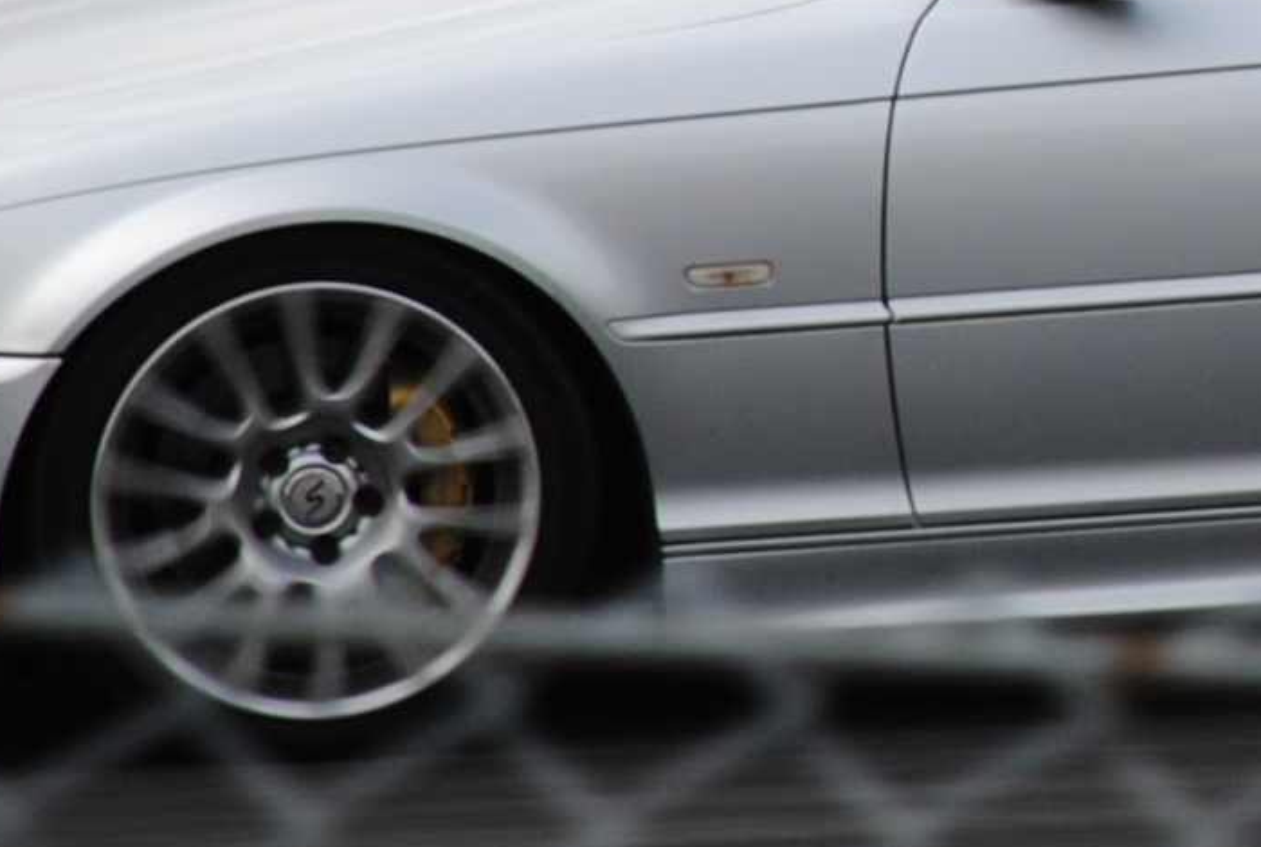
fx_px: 29418
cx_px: 2237
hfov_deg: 2.4
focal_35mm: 838
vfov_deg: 1.6
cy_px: -315
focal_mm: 135
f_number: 5.6
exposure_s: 1/500
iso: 180
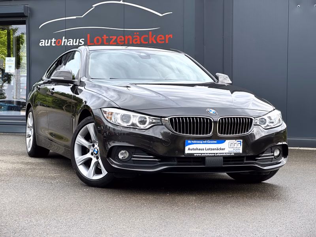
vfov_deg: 19.1
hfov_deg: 25.3
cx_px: 158
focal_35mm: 77
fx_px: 703
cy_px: 118
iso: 32
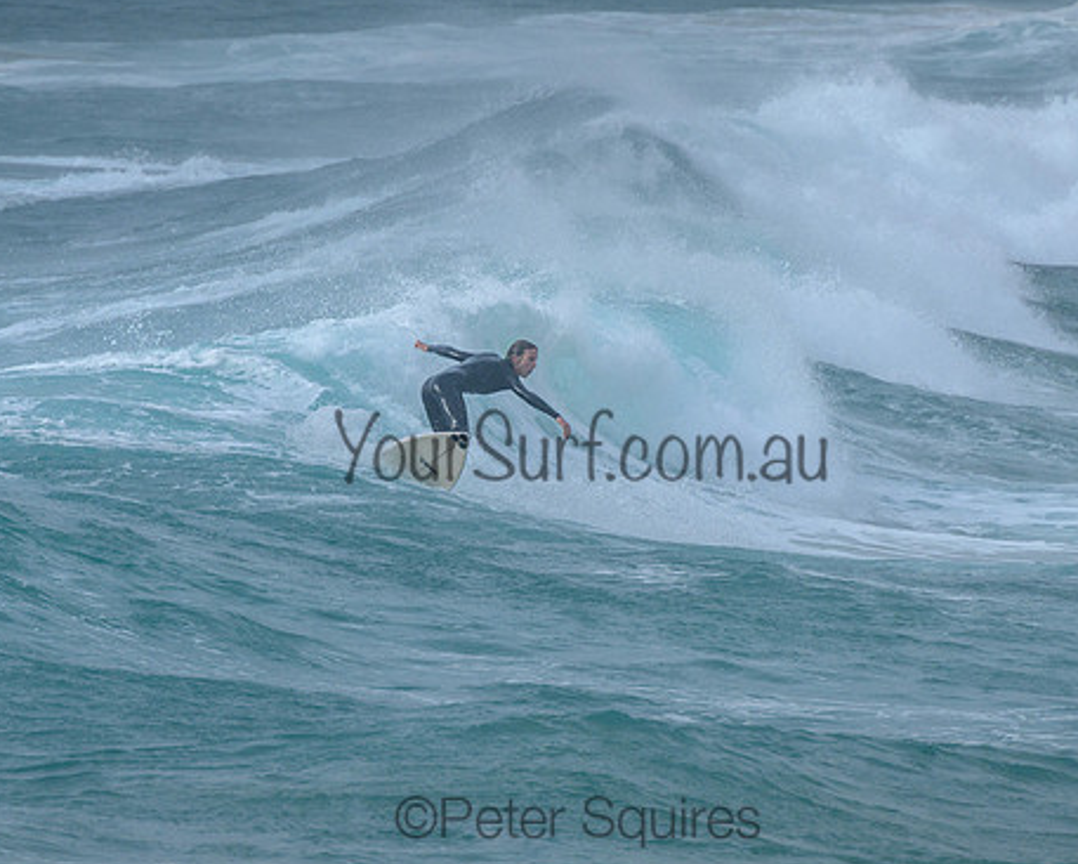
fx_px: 20906
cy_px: 437
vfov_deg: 2.4
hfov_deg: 3.0
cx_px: 522
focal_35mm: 655
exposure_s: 1/2000
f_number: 9
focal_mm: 400
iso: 500
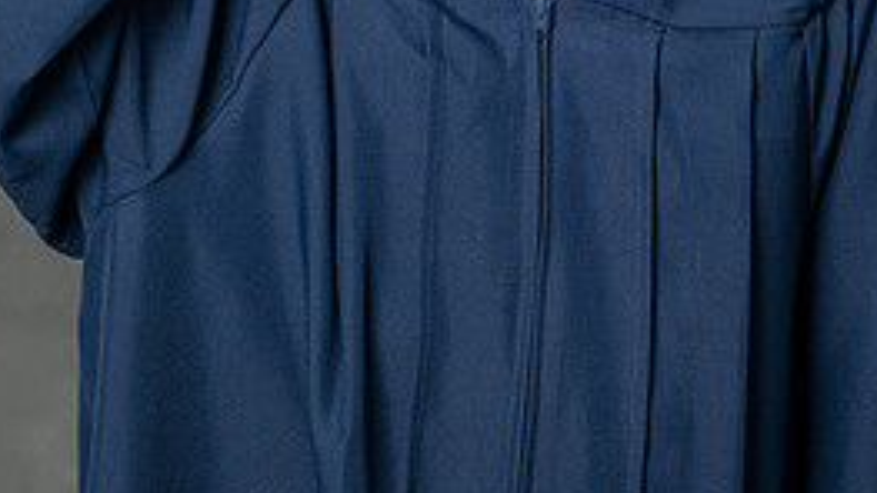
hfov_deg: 10.0
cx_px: 450
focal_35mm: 215
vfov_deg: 5.6
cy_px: -157
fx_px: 5000
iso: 200
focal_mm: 70
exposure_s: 1/200
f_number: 4.5
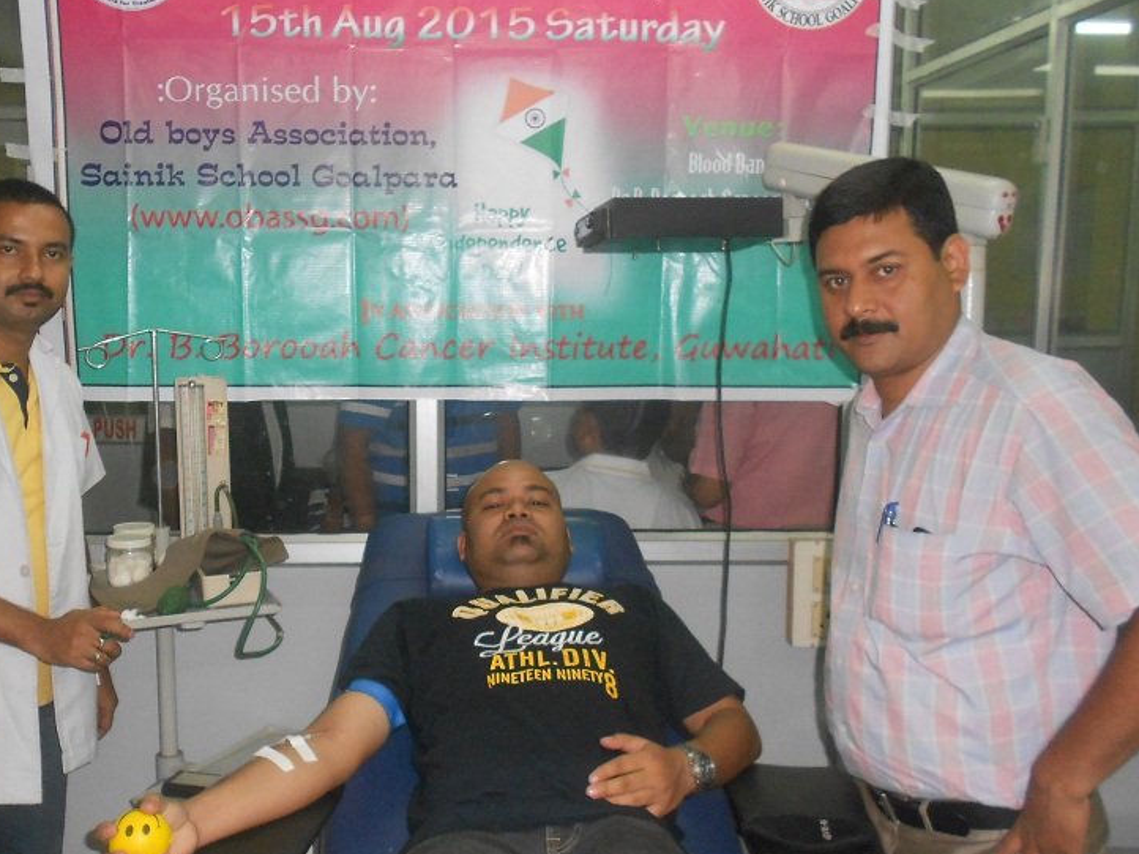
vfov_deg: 39.6
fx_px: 1184
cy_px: 446
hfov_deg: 51.2
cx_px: 490
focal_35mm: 36
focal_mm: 4.6
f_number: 3.2
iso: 250
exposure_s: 1/25
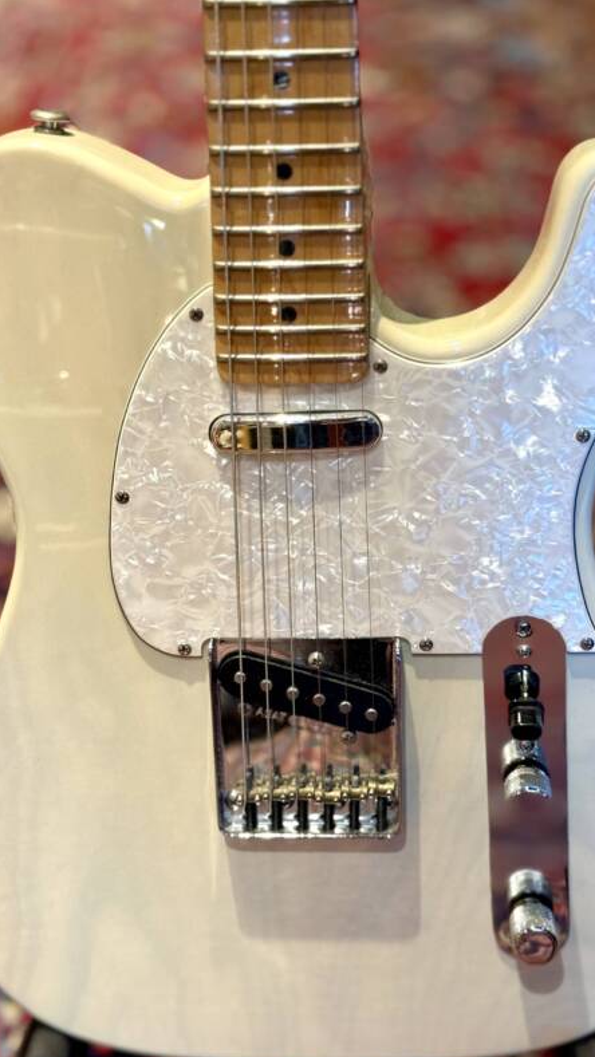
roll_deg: +0.4
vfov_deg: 39.2
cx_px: 311
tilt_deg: -34.2
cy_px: 533
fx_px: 1486
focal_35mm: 53
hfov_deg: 22.6
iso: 250
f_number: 1.78
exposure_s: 1/60
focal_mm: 6.76
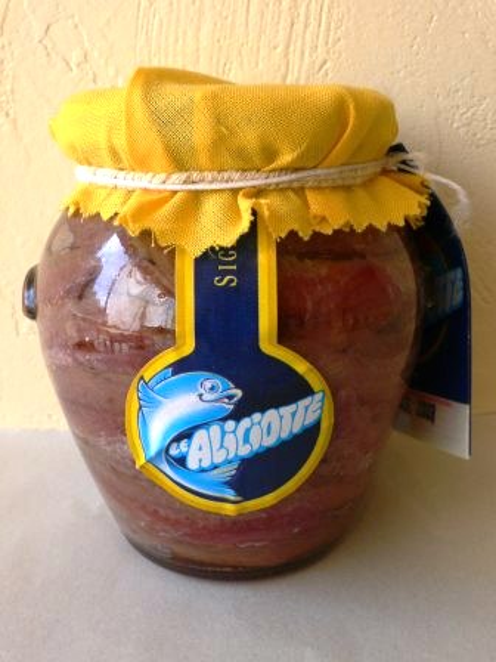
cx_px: 248
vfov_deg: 54.0
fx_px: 650
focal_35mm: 34
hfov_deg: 41.8
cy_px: 331
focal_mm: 6.3
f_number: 4
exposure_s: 1/100
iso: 80
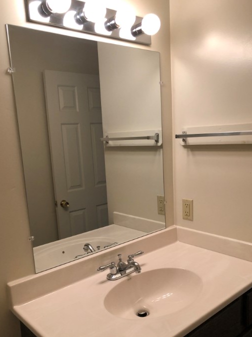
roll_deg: +3.4
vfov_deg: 56.7
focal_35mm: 32
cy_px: 189
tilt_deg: -10.2
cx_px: 126
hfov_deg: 44.2
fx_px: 311
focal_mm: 4
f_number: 1.8
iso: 32
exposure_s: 1/24
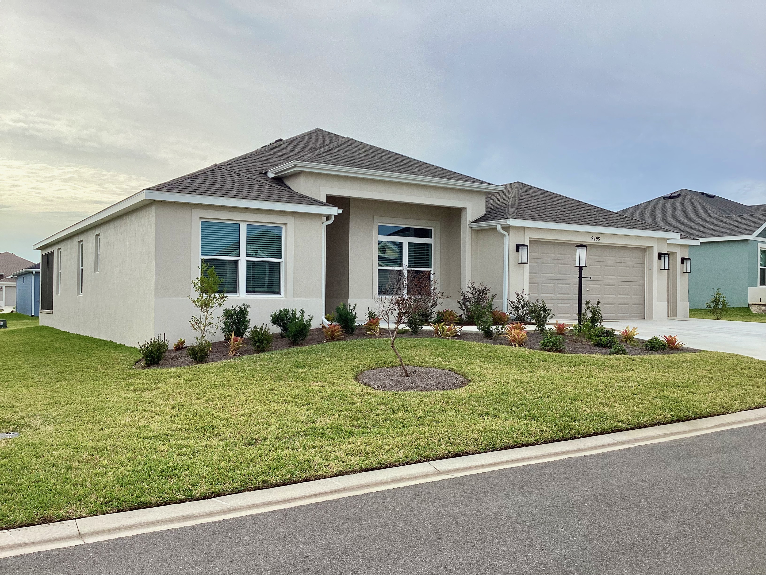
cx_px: 383
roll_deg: -2.3
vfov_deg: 45.4
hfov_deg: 58.4
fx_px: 686
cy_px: 288
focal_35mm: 31
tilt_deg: +0.1
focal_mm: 3.3
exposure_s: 1/696
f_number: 2.4
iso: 25
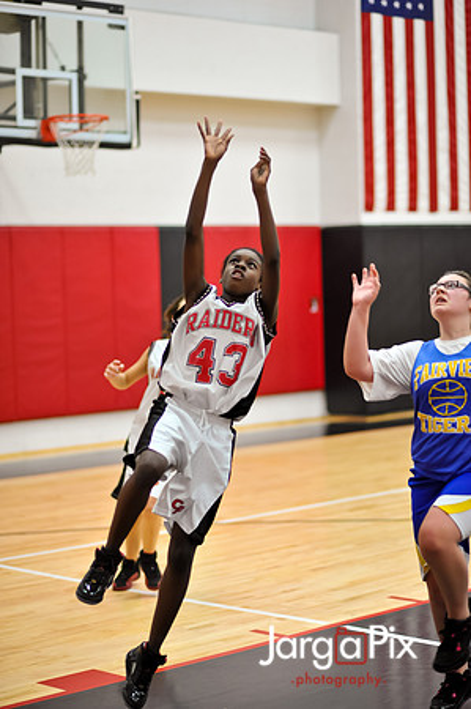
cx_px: 236
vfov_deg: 23.9
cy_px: 354
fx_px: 1672
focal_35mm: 85
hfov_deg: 16.0
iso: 2000
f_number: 2
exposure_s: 1/500
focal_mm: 85
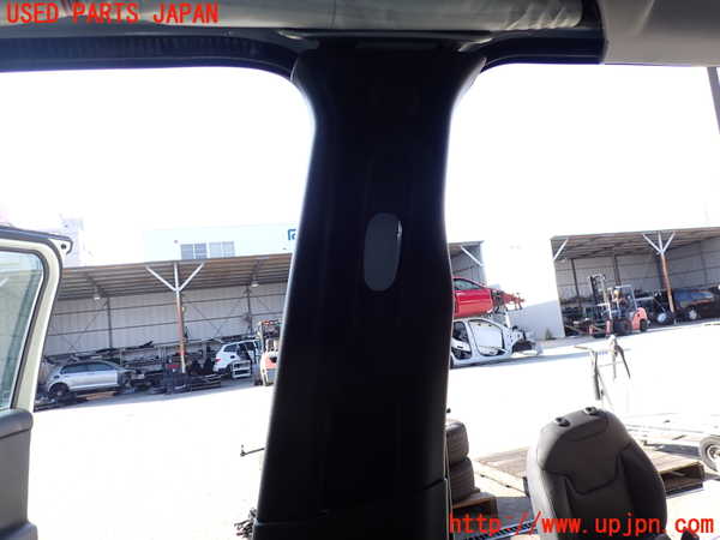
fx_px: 520
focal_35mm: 25
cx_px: 360
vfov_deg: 54.9
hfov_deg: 69.4
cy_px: 270
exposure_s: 1/250
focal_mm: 4.5
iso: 100
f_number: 2.8
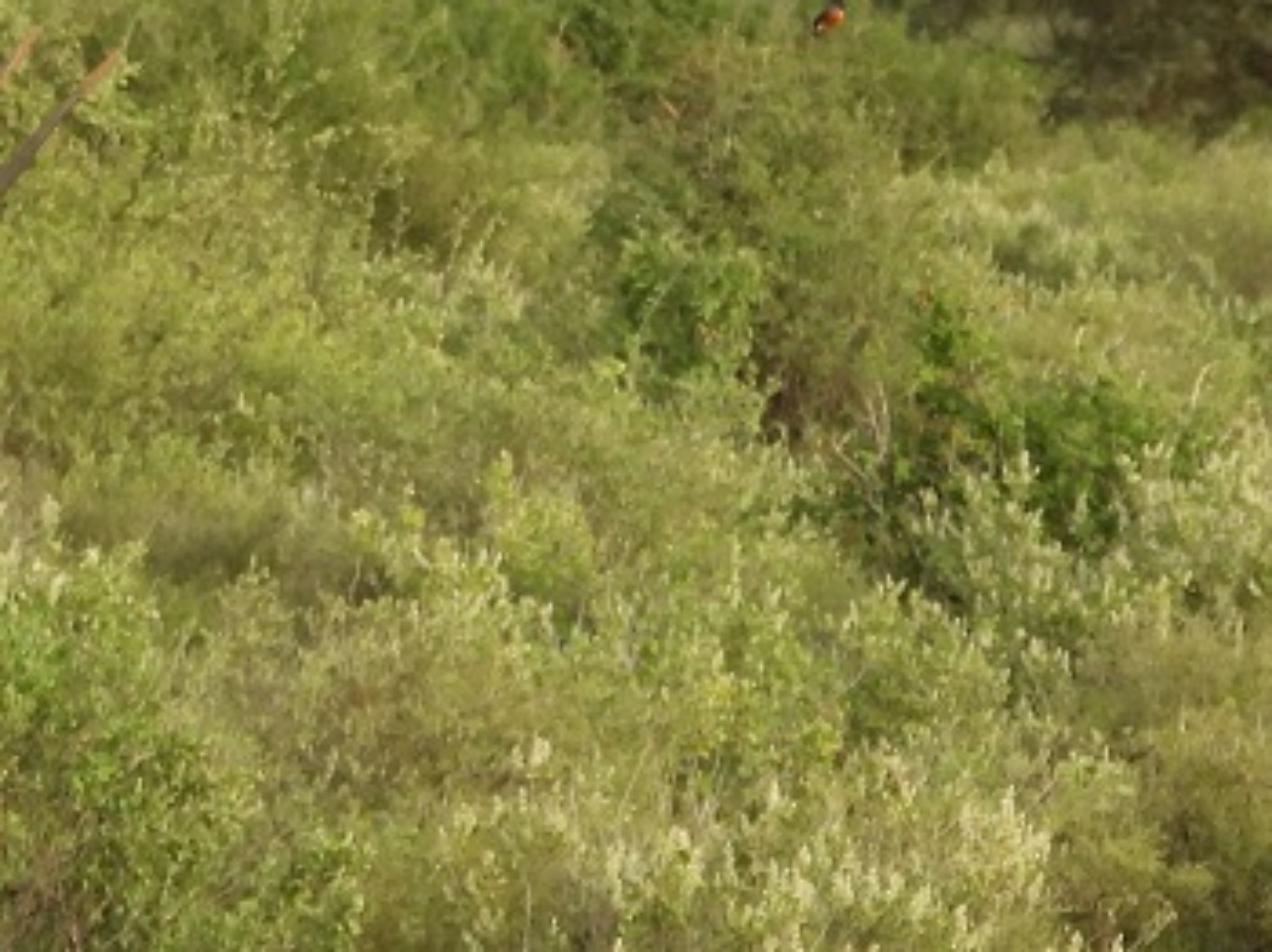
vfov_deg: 2.3
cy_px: 1076
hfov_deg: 3.1
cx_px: -356
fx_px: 23318
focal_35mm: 635
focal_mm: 33
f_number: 4.5
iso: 100
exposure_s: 1/80
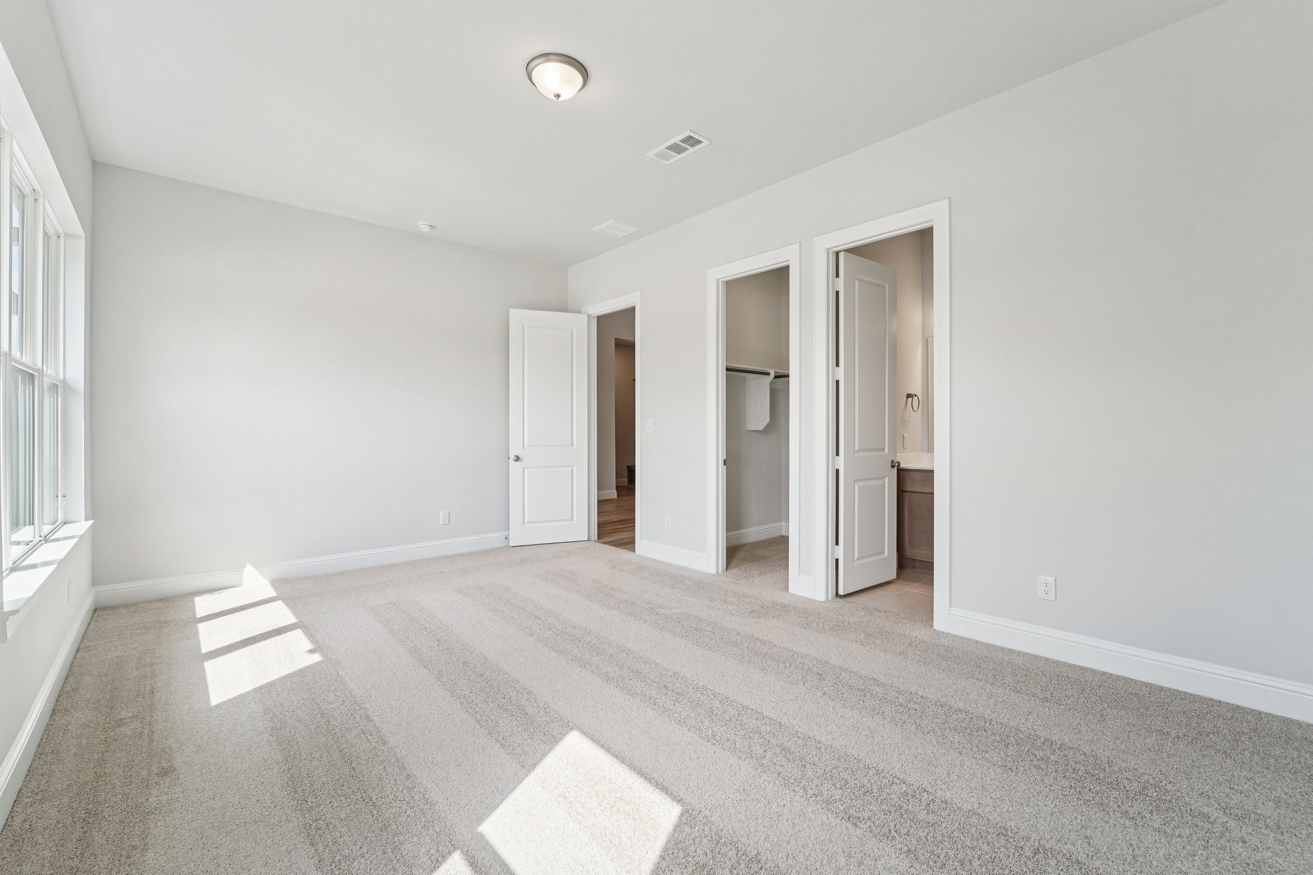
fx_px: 511
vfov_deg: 81.2
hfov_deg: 104.3
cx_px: 656
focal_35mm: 14
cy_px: 438
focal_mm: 14
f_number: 8
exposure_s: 1/160
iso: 500
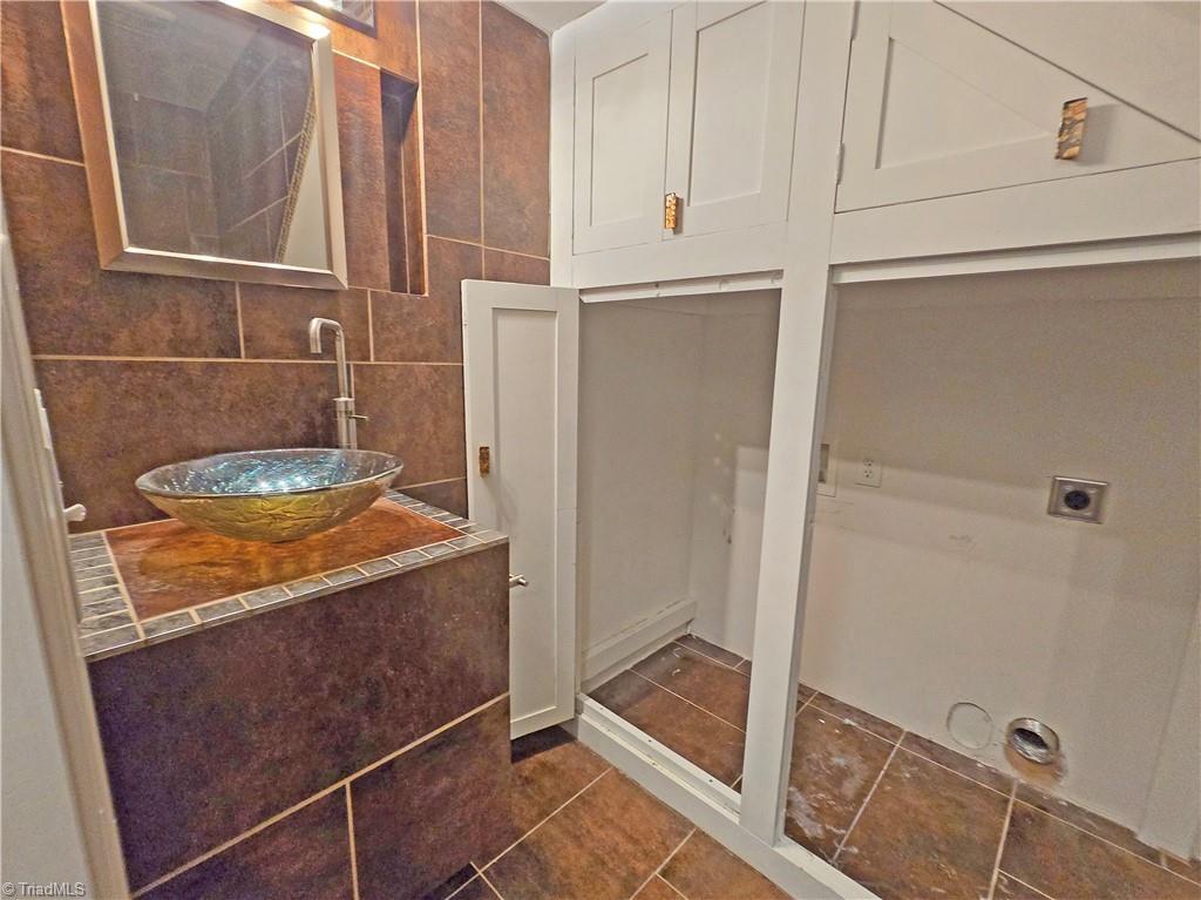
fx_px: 451
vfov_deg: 89.9
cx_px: 600
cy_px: 450
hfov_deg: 106.2
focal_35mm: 13
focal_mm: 2.2
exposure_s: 1/60
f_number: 2.2
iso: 320
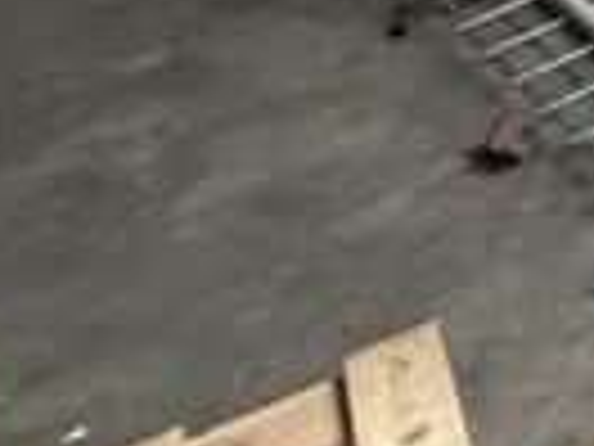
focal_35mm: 109
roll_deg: +0.4
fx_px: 1870
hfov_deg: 11.4
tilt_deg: -2.2
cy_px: -1009
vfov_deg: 9.5
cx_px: 1746
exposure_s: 1/60
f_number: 2.2
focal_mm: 2.22
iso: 400
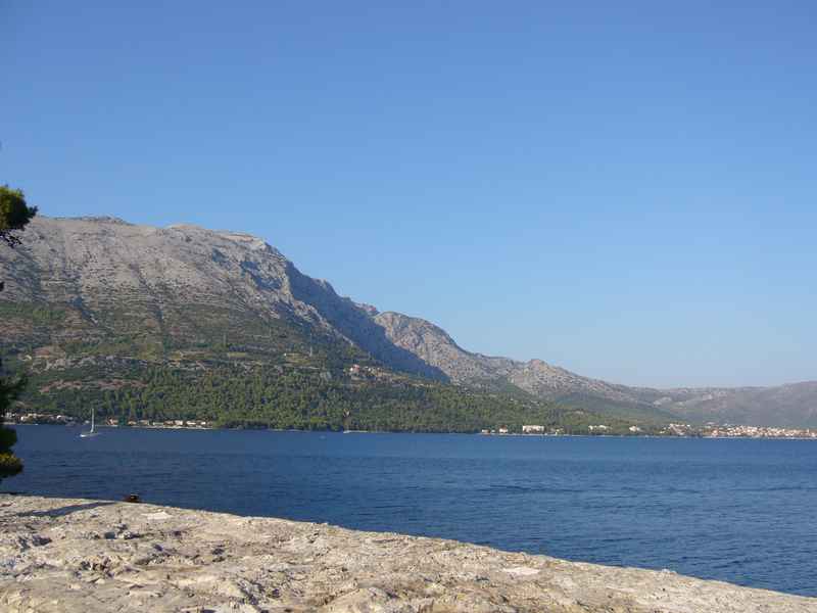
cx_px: 408
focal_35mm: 35
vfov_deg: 40.7
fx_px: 826
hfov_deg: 52.6
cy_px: 306
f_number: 5.6
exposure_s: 1/320
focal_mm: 5.8
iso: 80
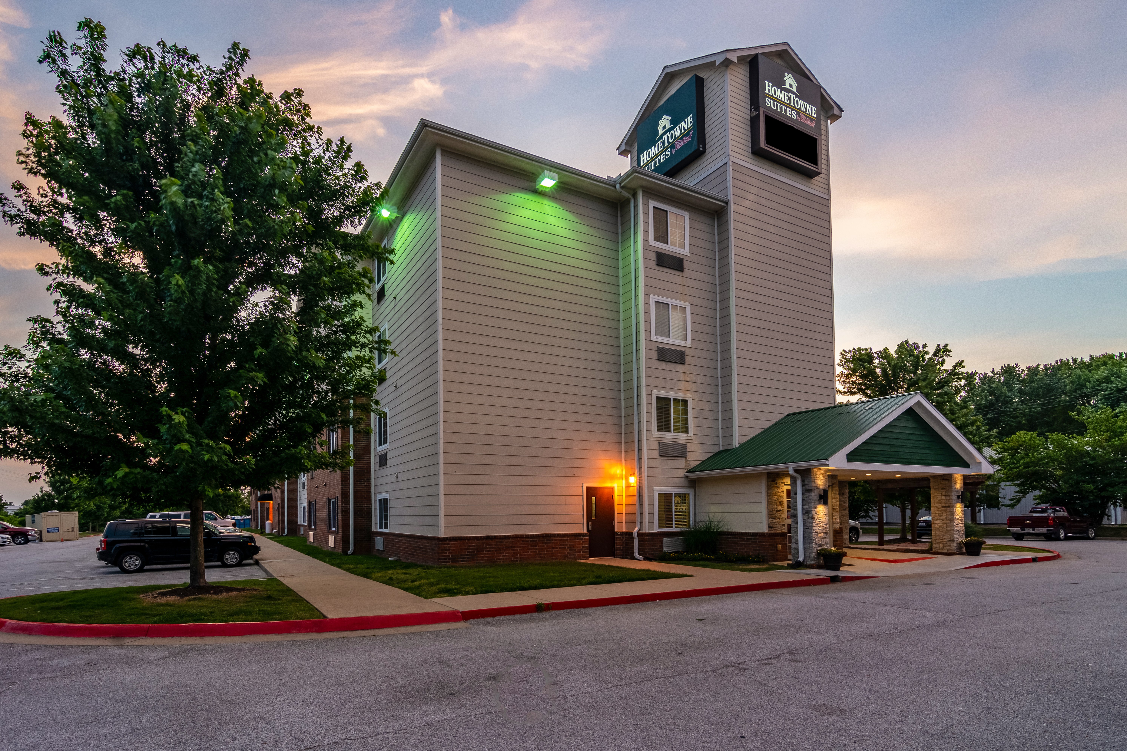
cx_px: 564
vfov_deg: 72.1
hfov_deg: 95.0
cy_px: 376
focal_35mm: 16
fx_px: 516
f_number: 9
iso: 320
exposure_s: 1/80
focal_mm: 11
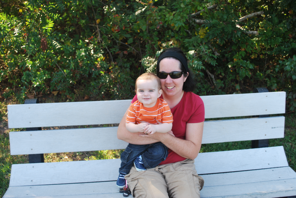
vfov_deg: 34.3
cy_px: 99
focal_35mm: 39
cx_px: 148
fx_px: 321
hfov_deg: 49.5
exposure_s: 1/125
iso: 180
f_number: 5.6
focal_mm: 26
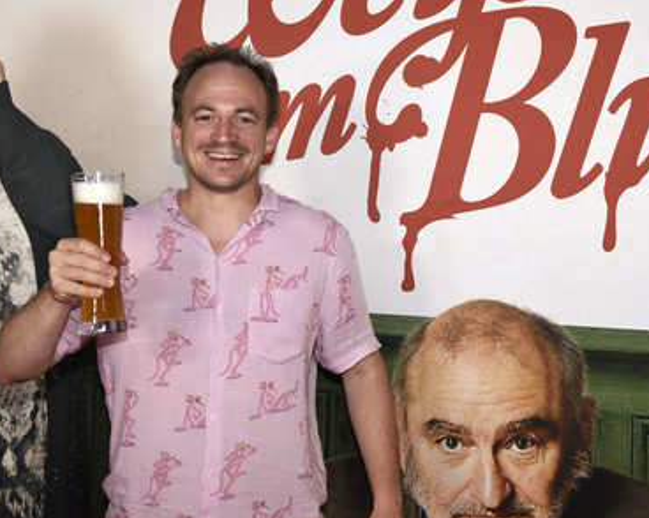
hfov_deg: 40.3
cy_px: 263
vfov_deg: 32.7
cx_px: 297
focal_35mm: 46
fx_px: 883
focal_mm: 40
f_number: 6.3
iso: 1000
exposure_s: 1/160
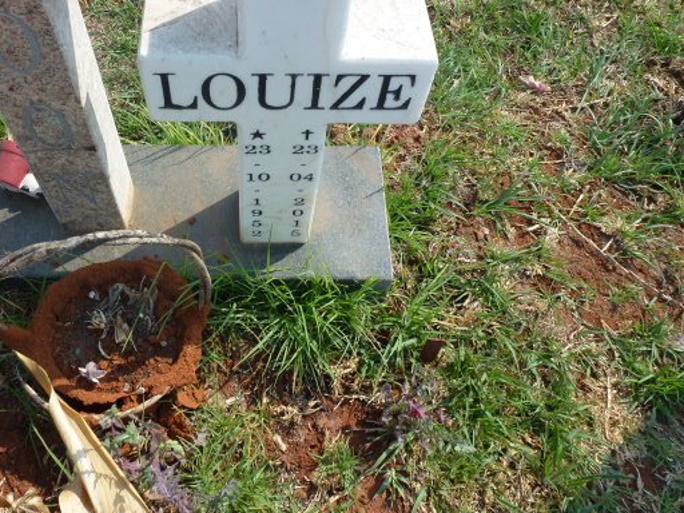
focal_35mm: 30
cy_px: 198
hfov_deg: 59.4
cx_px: 269
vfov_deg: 46.5
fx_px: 593
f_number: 4
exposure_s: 1/400
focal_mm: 4.3
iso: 100
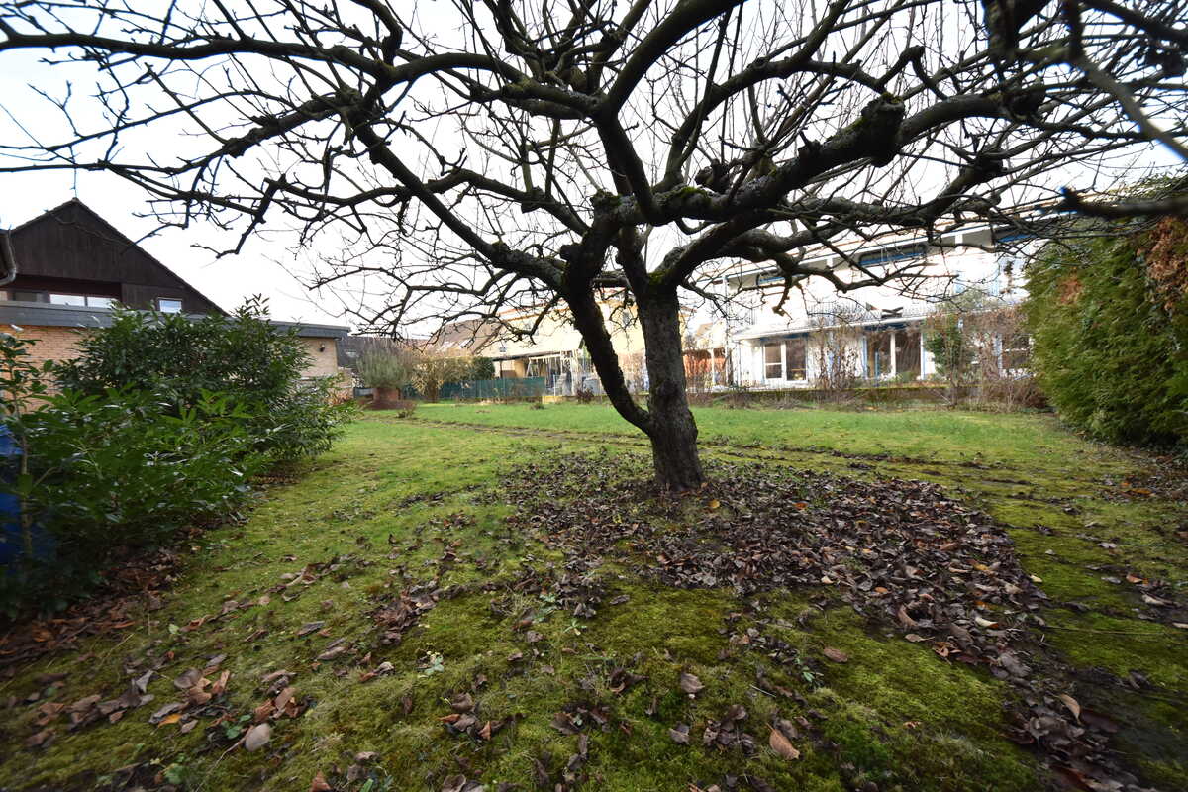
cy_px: 396
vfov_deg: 90.0
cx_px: 594
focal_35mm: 12
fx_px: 396
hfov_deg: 112.6
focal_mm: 8
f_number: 5.6
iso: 320
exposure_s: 1/125
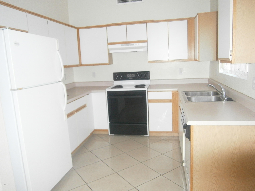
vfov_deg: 53.1
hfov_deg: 67.3
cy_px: 96
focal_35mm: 26
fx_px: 192
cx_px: 128
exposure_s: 1/250
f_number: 2.8
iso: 400
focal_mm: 4.7
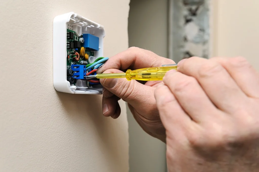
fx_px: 345
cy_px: 86
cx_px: 130
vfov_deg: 28.0
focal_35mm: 48
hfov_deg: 41.1
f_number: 7.1
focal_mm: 48
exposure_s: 1/125
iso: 250
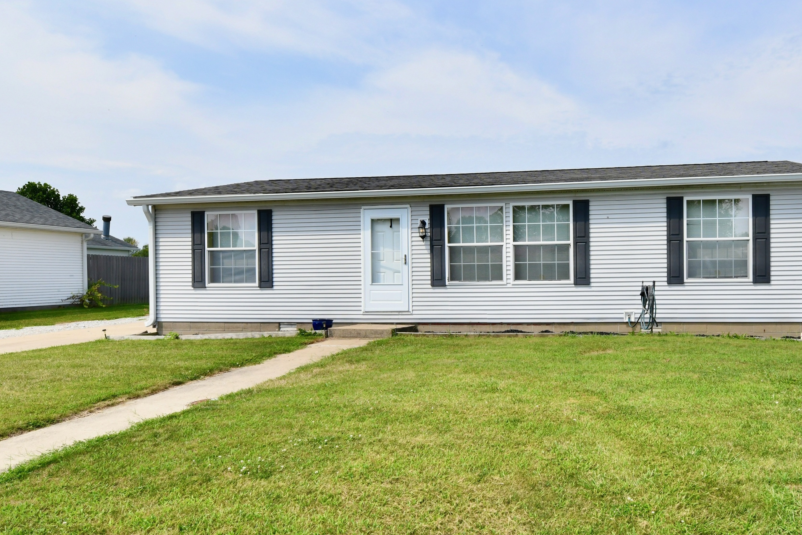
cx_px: 450
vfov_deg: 73.7
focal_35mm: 16
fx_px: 356
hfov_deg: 96.3
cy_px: 266
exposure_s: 1/640
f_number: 13
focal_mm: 14
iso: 640
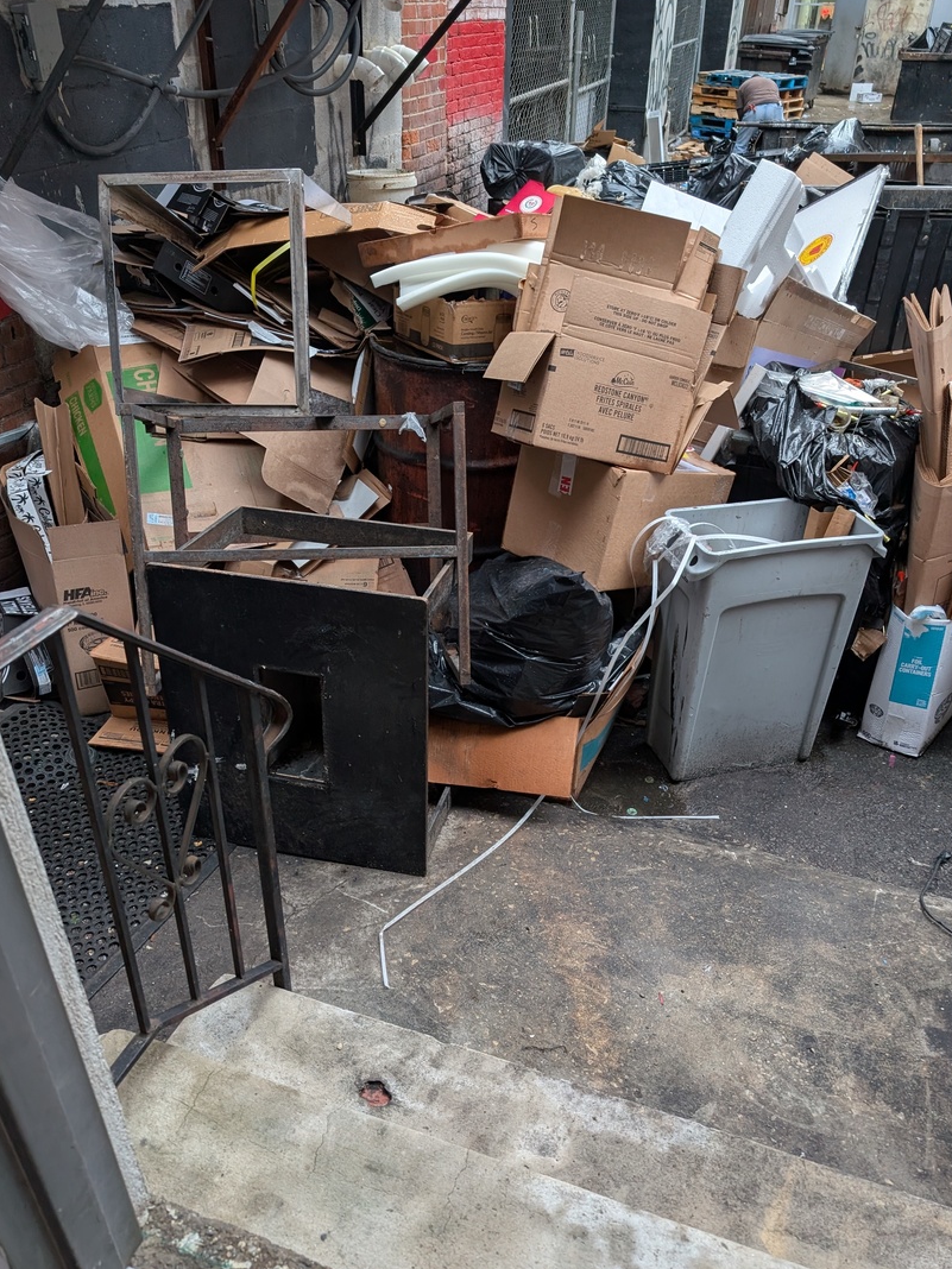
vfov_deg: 65.3
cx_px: 454
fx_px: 990
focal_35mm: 27
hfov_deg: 51.3
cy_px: 667
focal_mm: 6.9
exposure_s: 1/120
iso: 393
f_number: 1.68
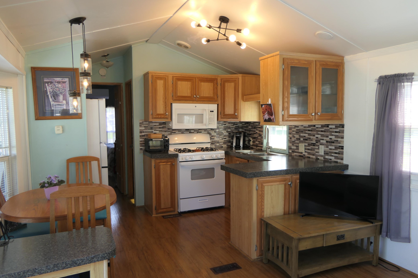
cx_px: 213
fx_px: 302
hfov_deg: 69.4
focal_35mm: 26
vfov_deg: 49.5
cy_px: 141
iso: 125
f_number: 2.8
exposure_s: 1/80
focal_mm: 8.8
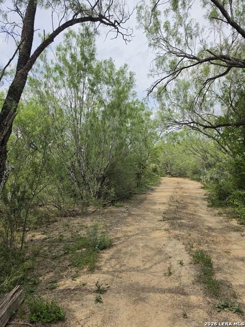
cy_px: 164
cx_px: 122
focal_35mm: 23
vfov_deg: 73.9
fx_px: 217
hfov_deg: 58.9
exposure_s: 1/7939
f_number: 1.4
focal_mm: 6.5
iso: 64
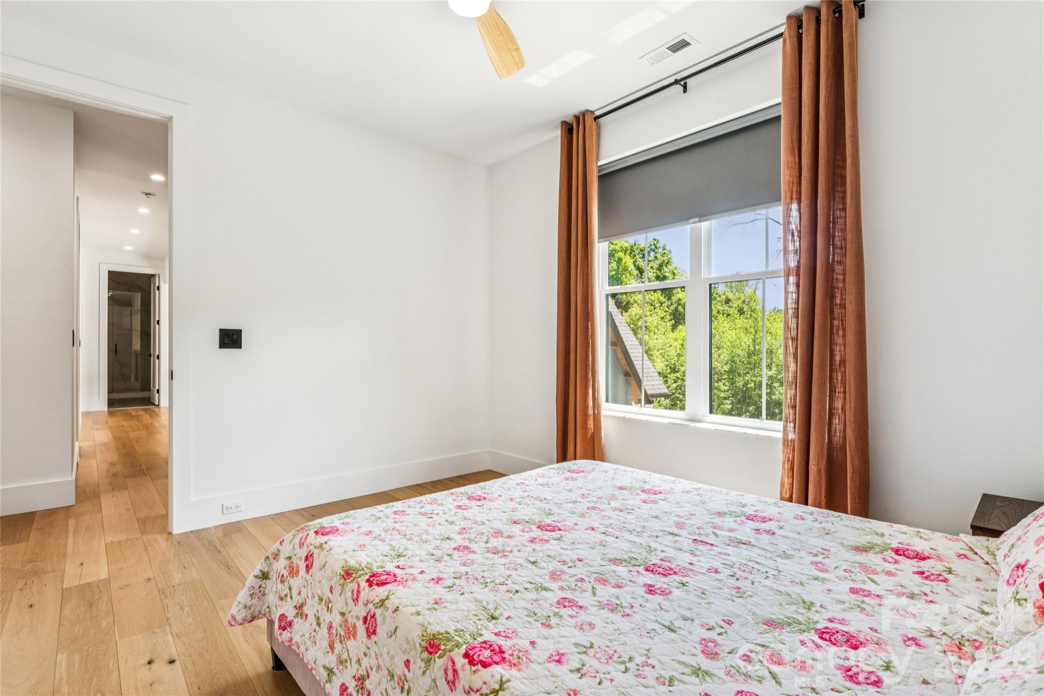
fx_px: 490
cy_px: 348
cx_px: 522
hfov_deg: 93.6
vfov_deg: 70.7
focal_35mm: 17
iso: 100
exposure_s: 1/4
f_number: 13
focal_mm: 16.9
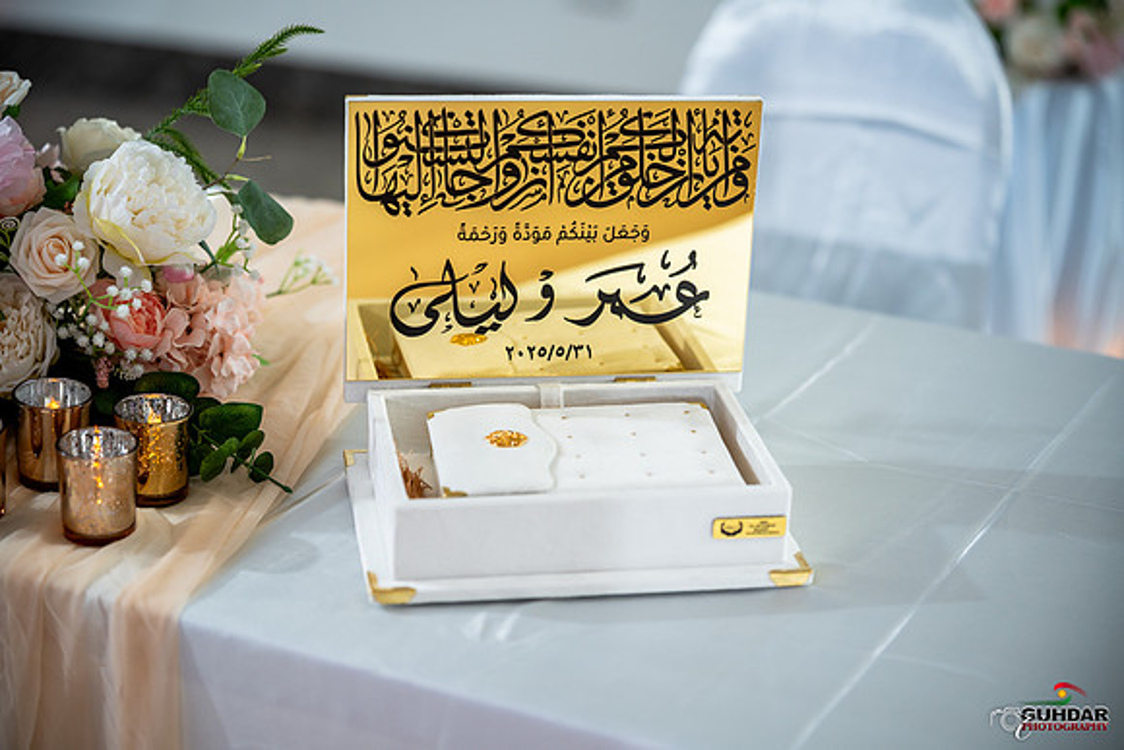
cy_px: 375
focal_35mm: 70
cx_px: 562
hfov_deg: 28.8
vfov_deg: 19.5
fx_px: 2186
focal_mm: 70
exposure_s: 1/200
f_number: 2
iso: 640
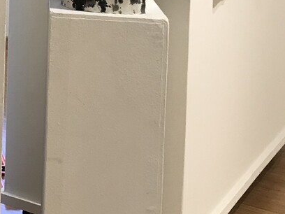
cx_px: -149
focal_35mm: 95
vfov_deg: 14.7
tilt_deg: -3.6
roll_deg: -1.3
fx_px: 782
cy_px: -81
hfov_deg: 18.2
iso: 25
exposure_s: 1/30
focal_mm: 3.99
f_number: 1.8
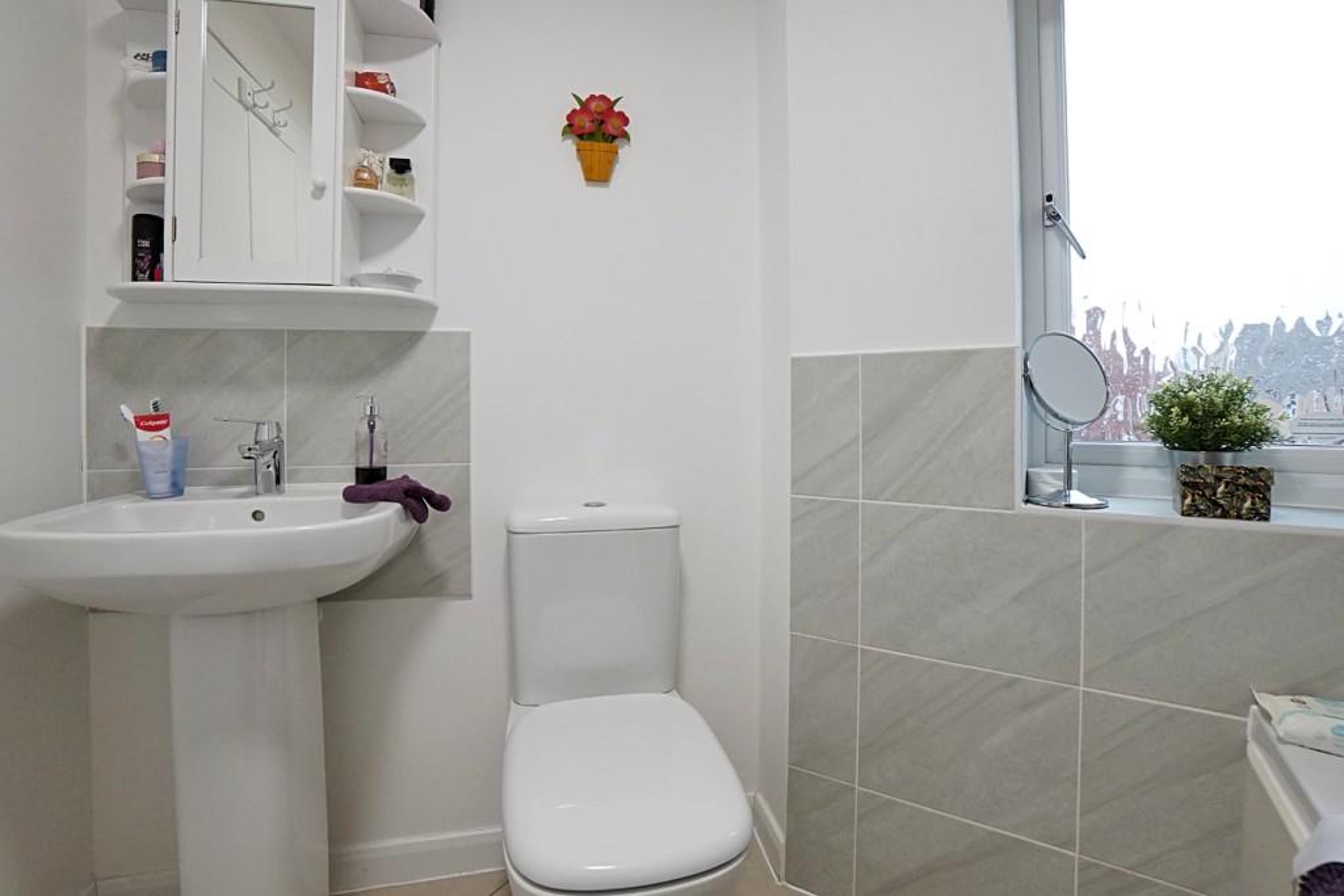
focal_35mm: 15
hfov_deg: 100.4
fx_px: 560
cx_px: 672
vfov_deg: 77.3
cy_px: 448
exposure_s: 1/200
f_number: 4.5
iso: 2500
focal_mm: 10
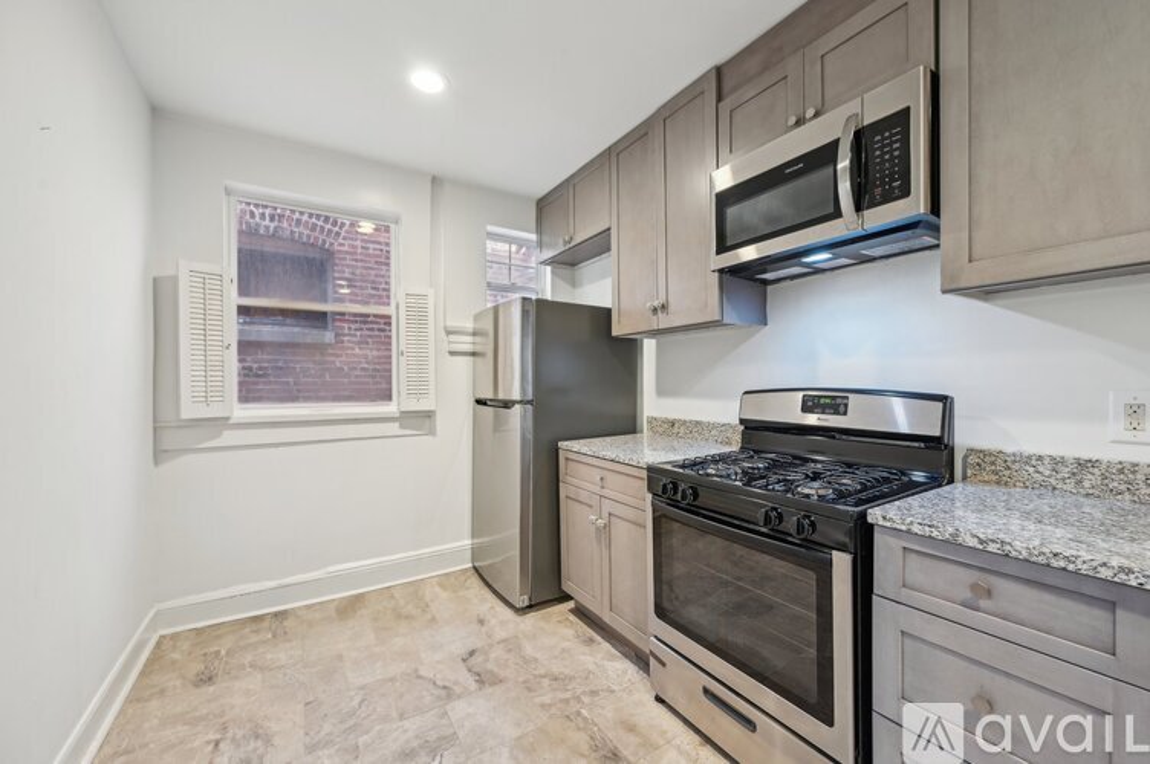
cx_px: 575
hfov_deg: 104.3
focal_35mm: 14
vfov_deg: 81.1
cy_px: 382
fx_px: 447
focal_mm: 14
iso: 400
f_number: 8
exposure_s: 1/8
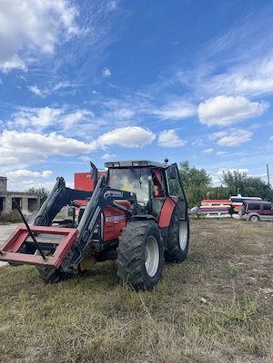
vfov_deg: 67.3
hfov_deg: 53.1
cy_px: 182
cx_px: 136
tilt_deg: +6.1
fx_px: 273
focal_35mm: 26
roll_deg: +2.4
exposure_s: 1/3704
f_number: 1.5
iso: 50
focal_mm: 5.7
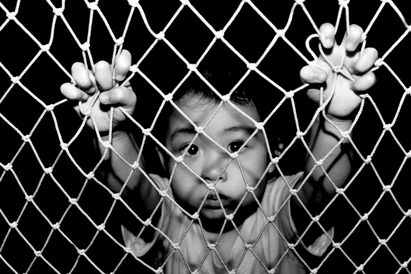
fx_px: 685
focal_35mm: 60
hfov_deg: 33.4
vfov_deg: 22.6
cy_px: 117
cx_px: 200
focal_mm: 50
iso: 800
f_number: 5.6
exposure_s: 1/125
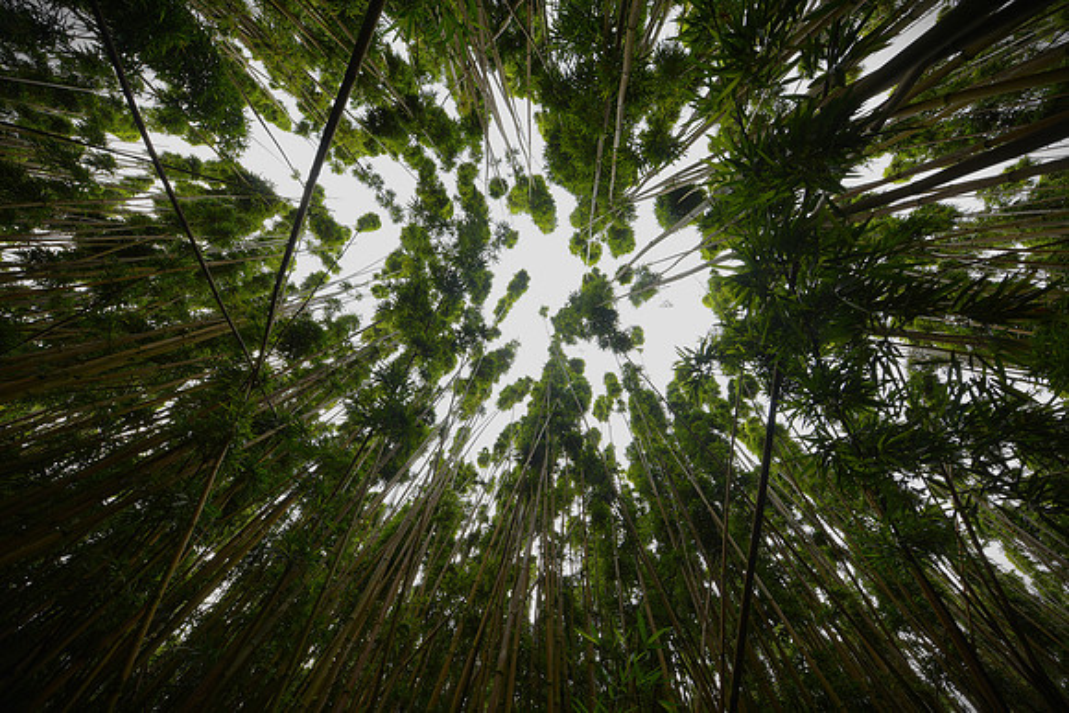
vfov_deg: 81.2
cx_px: 534
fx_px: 416
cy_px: 356
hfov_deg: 104.2
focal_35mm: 14
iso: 64
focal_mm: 14
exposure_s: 1/15
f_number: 11
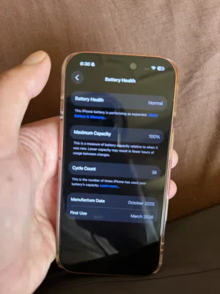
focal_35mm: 24
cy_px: 147
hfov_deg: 56.8
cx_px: 110
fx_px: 203
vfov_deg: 71.6
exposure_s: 1/40
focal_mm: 6.76
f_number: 1.78
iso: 1000
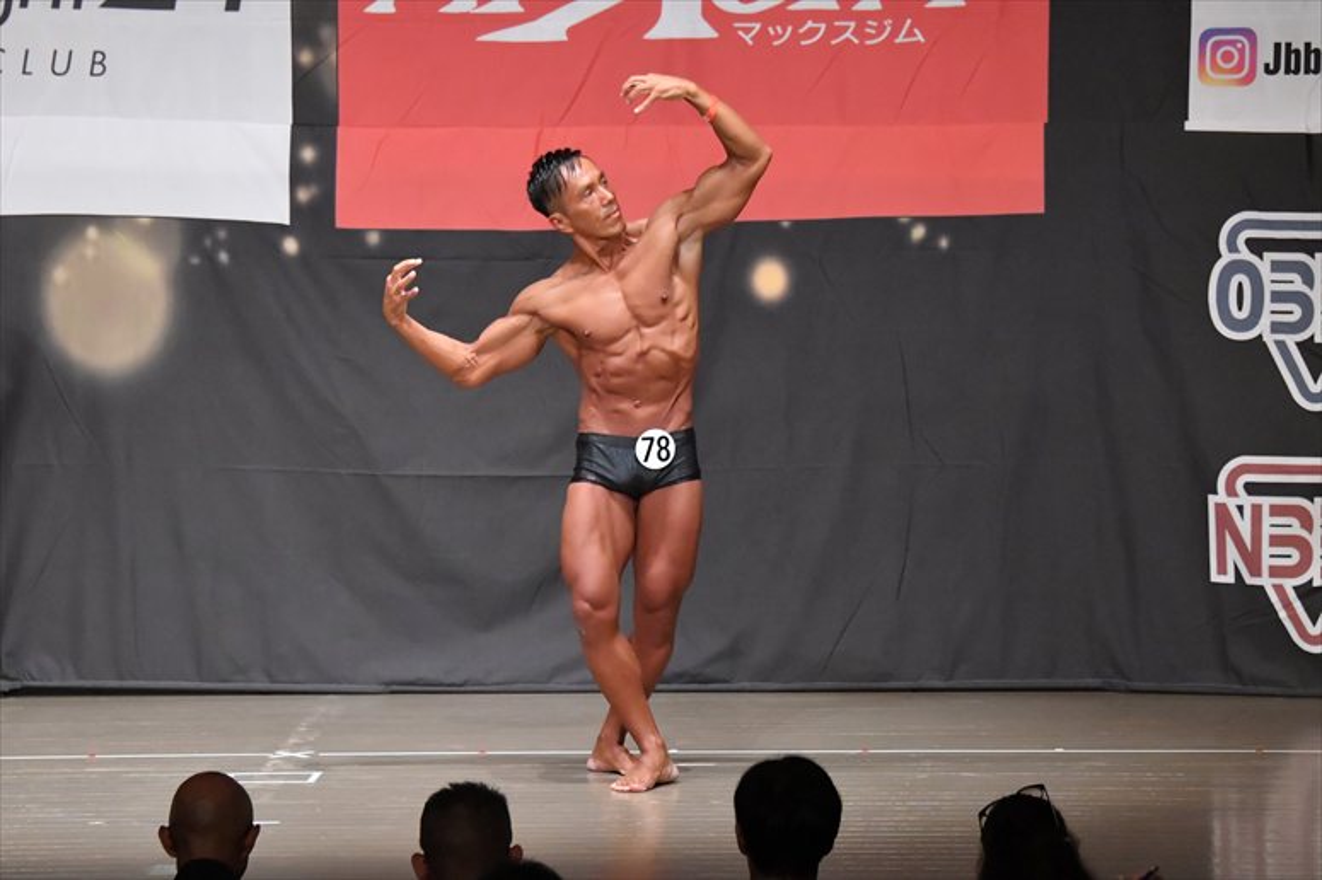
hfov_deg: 11.0
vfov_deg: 7.3
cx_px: 661
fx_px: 6864
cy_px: 440
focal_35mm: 187
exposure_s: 1/400
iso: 8000
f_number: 5.6
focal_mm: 125
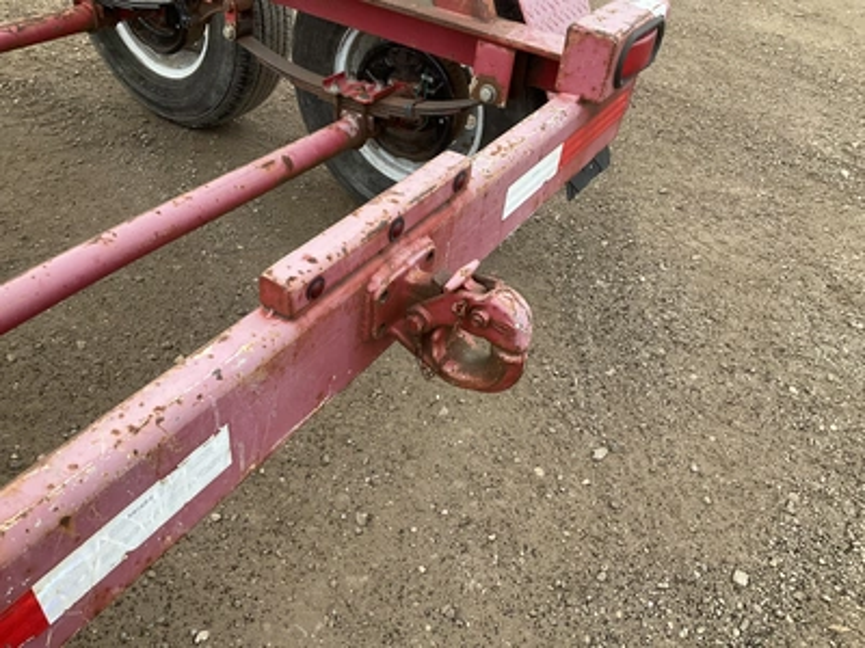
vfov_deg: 48.2
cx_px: 432
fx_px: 725
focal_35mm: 29
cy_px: 324
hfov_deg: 61.7
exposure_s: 1/122
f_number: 1.8
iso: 50
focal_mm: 3
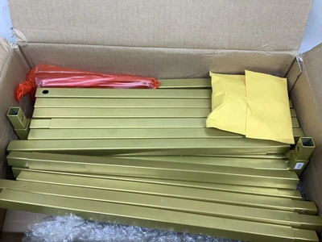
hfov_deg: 58.4
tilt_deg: -60.0
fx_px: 288
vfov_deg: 45.4
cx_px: 161
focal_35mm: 31
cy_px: 121
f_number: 2.4
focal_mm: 3.3
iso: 50
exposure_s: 1/60
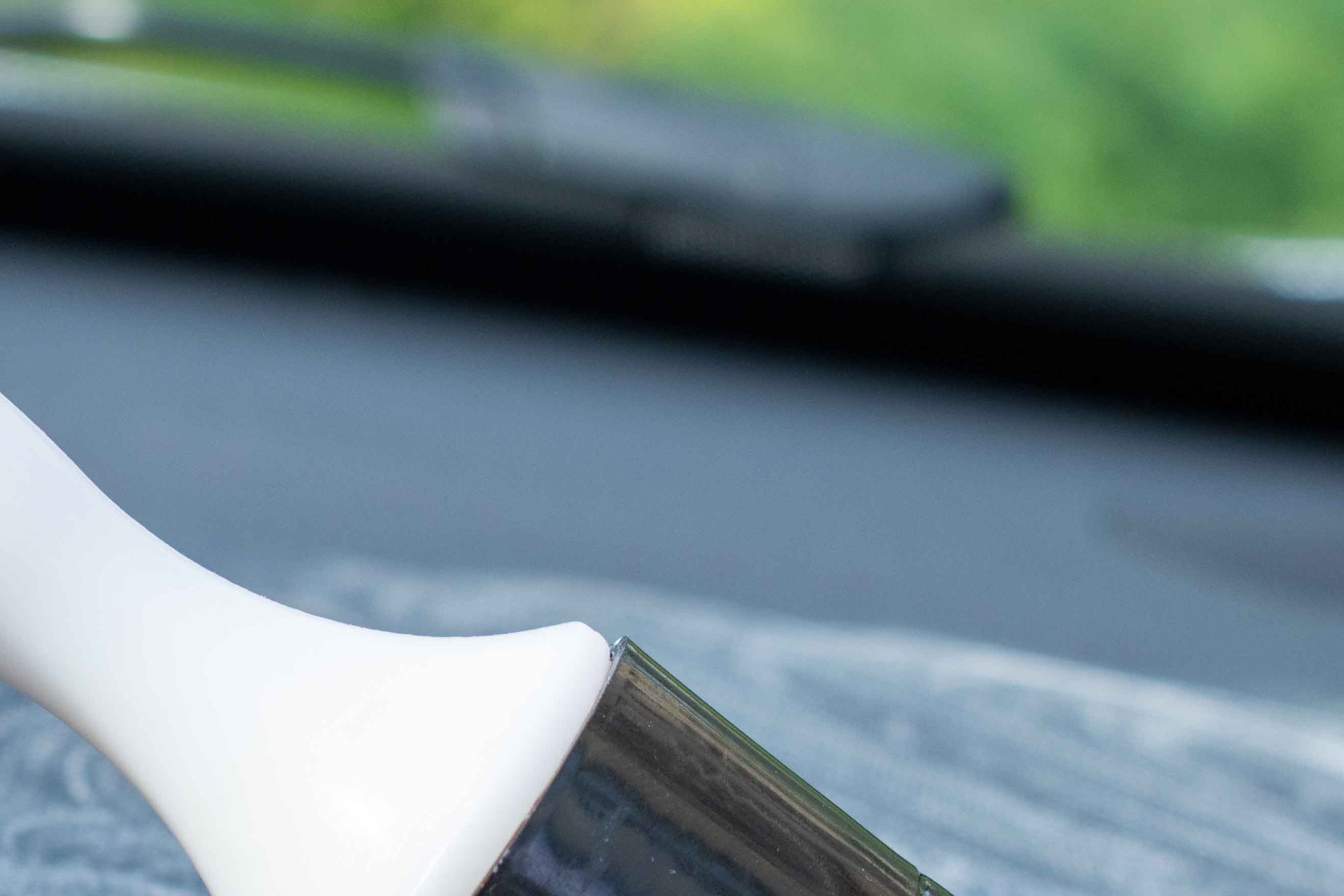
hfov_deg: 14.3
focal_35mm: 143
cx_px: 440
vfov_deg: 9.5
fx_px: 5338
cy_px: 826
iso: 250
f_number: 8
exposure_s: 1/250
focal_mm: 42
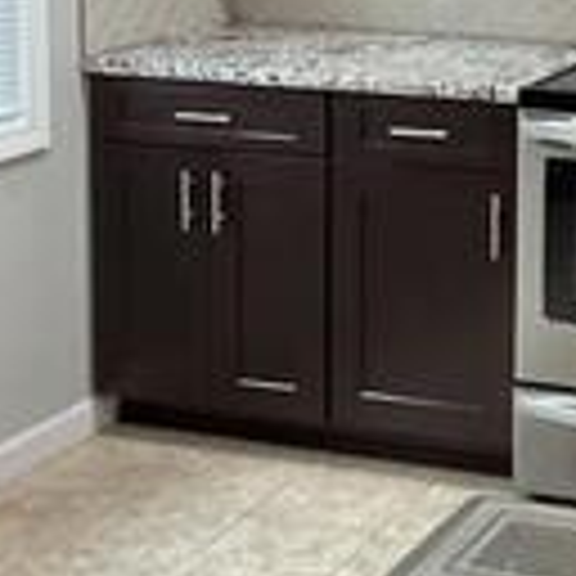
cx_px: 698
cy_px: -27
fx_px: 1807
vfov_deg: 17.6
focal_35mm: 96
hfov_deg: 17.3
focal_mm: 3
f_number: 1.8
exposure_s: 1/40
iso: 200
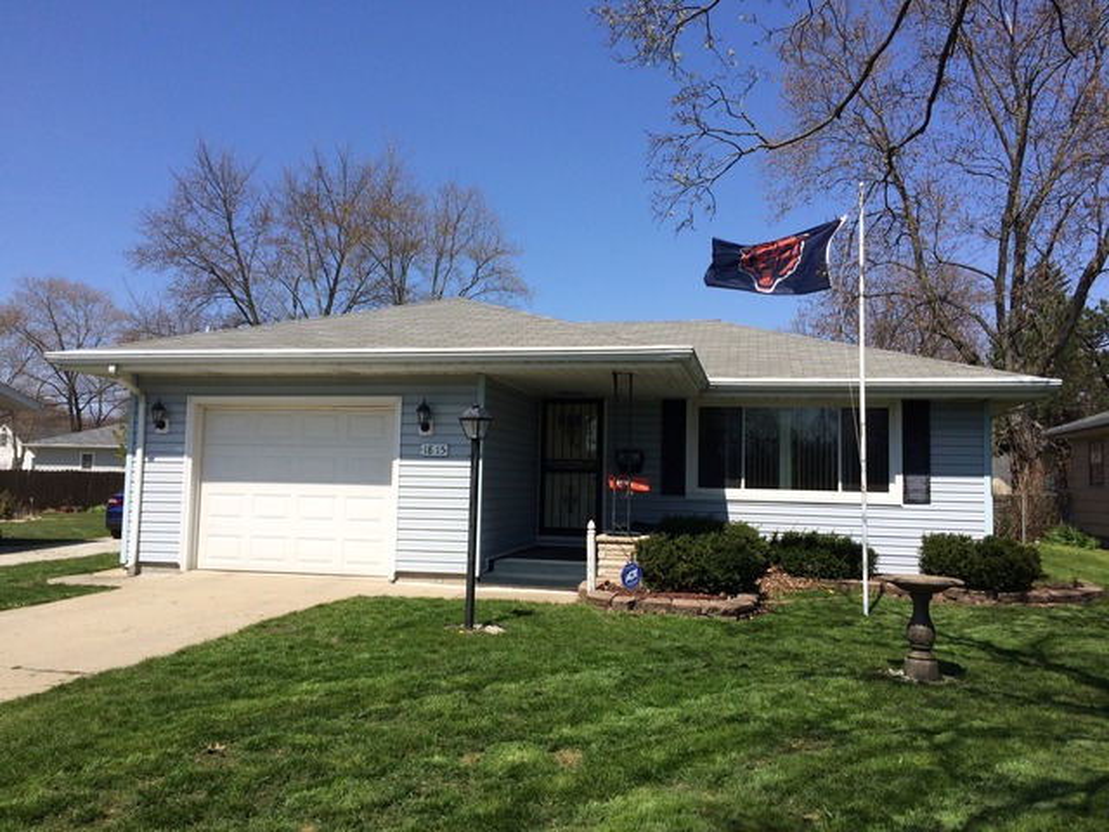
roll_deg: -0.5
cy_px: 416
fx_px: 929
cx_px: 554
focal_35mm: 29
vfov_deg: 48.2
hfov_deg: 61.7
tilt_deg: +3.5
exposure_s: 1/2564
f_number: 2.2
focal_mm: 4.15
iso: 32
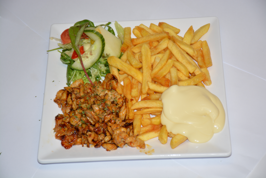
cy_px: 89
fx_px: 776
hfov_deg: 19.5
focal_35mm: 105
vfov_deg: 13.0
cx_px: 133
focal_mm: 70
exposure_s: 1/30
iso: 200
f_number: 5.6
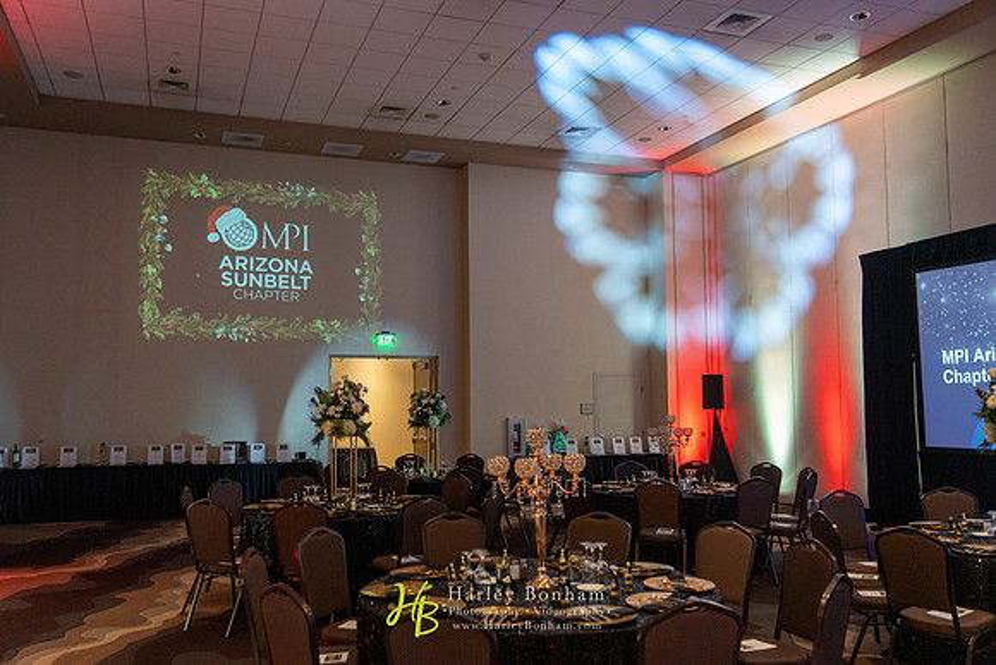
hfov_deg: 60.3
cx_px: 498
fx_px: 858
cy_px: 332
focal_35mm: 31
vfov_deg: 42.3
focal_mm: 31
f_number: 4
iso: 3200
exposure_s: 1/80
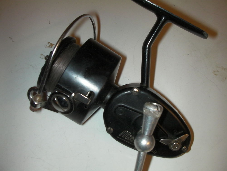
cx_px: 114
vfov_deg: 37.7
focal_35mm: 38
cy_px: 86
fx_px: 249
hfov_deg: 49.0
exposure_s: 1/30
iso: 200
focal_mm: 6.3
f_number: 5.6
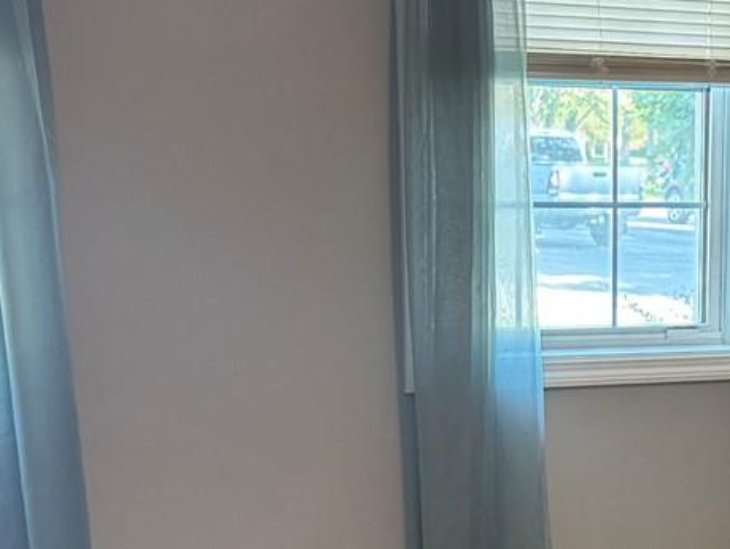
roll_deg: -1.8
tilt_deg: -15.0
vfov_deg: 13.2
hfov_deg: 17.9
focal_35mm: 107
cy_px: 767
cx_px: 728
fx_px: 2258
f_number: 1.78
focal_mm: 6.76
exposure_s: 1/60
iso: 250
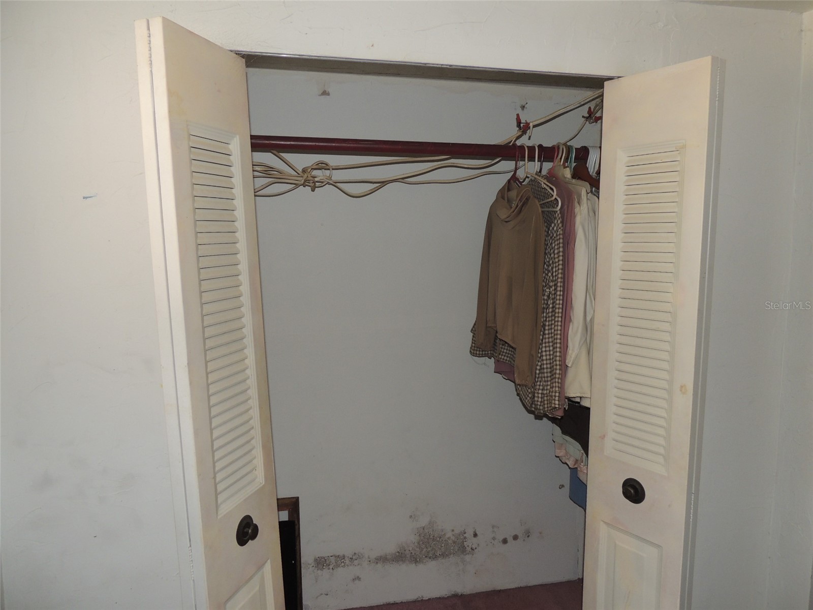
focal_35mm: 24
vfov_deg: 56.8
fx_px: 564
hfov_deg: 71.6
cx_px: 406
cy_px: 305
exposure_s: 1/30
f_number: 3
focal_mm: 4.3
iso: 200
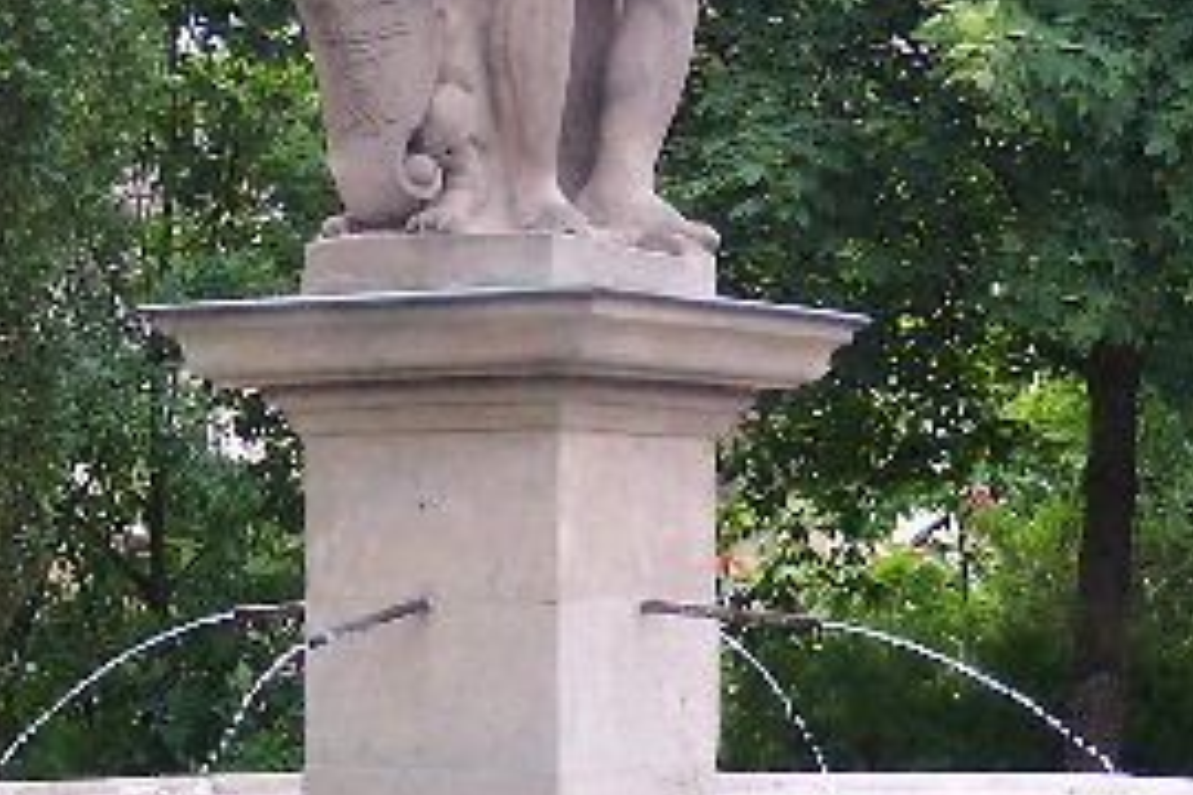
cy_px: 150
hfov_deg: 17.5
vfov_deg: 11.7
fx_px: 3877
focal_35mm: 117
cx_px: 663
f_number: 2.8
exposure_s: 1/500
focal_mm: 8
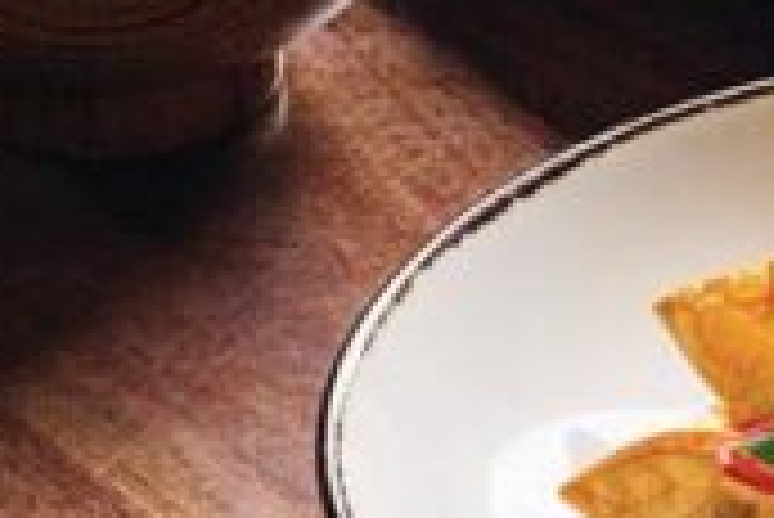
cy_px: 628
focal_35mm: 416
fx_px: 8951
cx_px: 1120
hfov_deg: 4.9
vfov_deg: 3.3
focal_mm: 70
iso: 2500
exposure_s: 1/400
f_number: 8
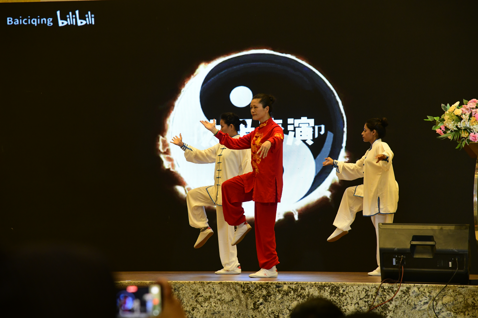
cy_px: 159
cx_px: 239
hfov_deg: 17.1
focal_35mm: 120
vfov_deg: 11.4
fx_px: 1593
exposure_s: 1/200
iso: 2500
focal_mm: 120
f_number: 5.6
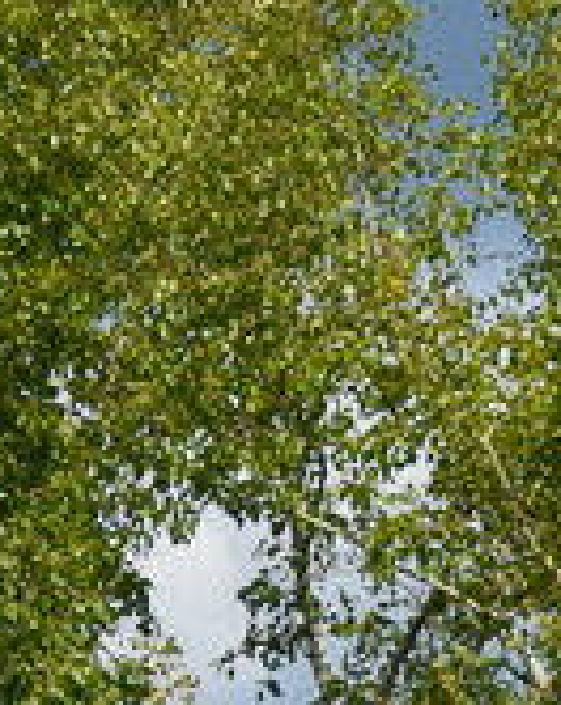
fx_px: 8499
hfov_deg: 3.6
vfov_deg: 4.6
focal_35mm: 408
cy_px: 1690
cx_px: -1424
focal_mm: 40
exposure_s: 1/1250
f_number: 7.1
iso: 200
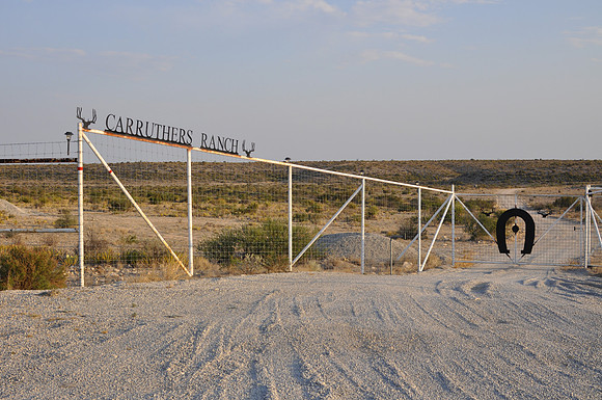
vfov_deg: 25.7
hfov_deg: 37.9
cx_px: 301
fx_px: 877
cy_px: 200
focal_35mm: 52
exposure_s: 1/125
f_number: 5.6
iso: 200
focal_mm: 35
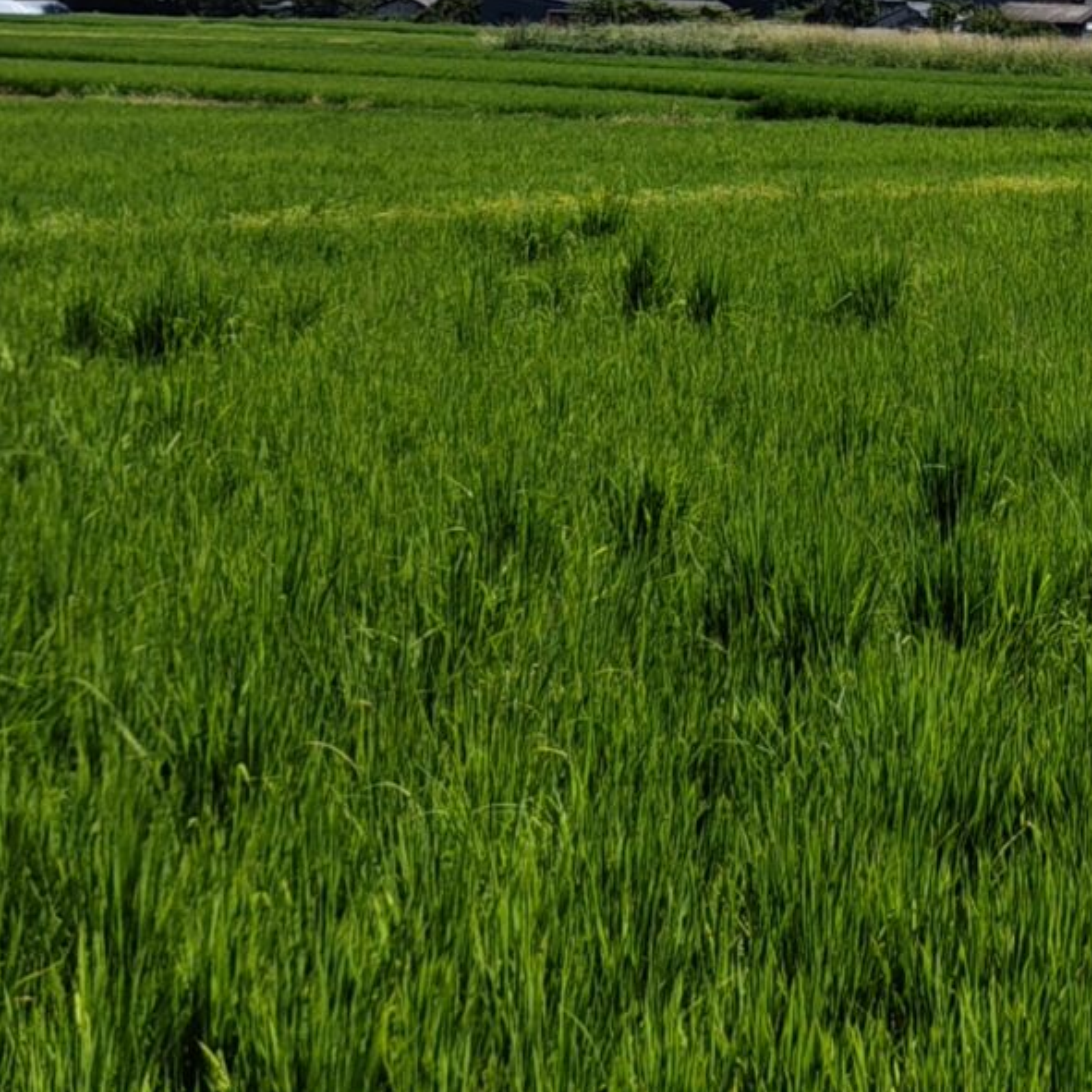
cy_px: -207
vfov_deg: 18.0
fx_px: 3284
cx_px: 1445
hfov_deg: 17.6
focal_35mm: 92
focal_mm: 5.56
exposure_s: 1/2349
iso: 50
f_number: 1.88
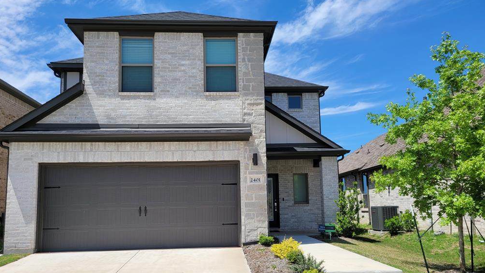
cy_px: 162
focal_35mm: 29
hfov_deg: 66.1
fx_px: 373
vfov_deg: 40.1
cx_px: 240
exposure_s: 1/2643
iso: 40
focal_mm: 5.4
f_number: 1.8
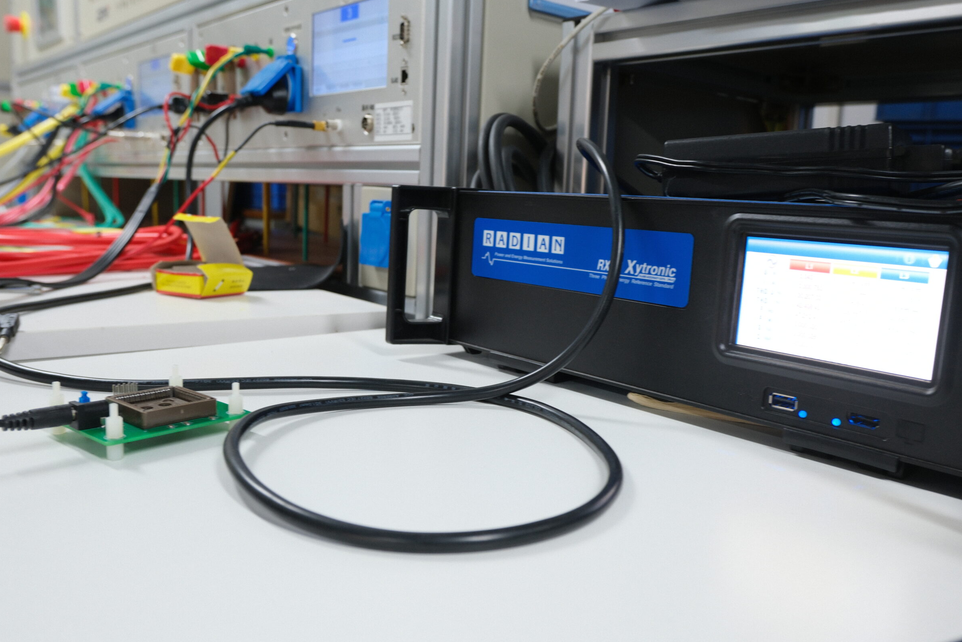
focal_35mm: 31
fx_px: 828
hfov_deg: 60.3
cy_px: 335
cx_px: 496
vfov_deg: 42.3
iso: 400
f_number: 5
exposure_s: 1/10
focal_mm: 19.2
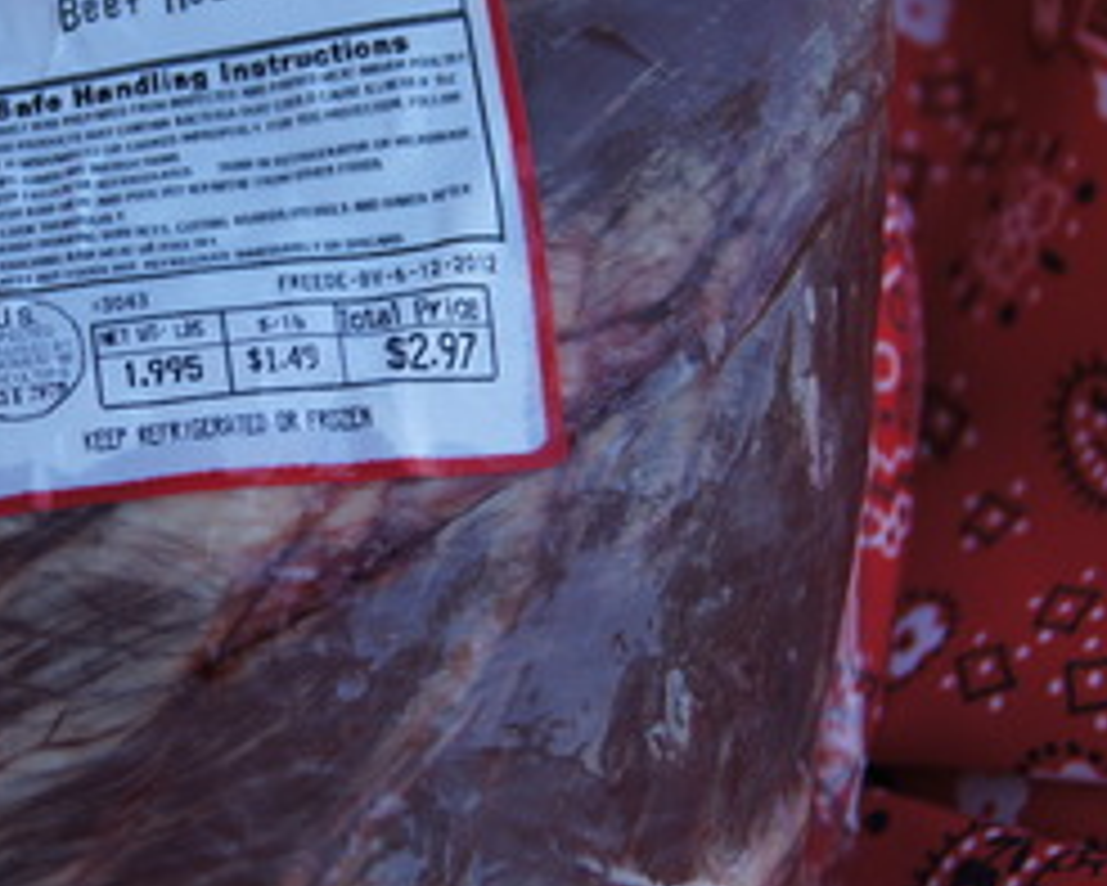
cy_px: 337
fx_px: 3276
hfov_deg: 19.0
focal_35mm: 100
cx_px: 238
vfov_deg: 15.4
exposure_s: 1/200
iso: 100
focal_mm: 35
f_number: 5.6
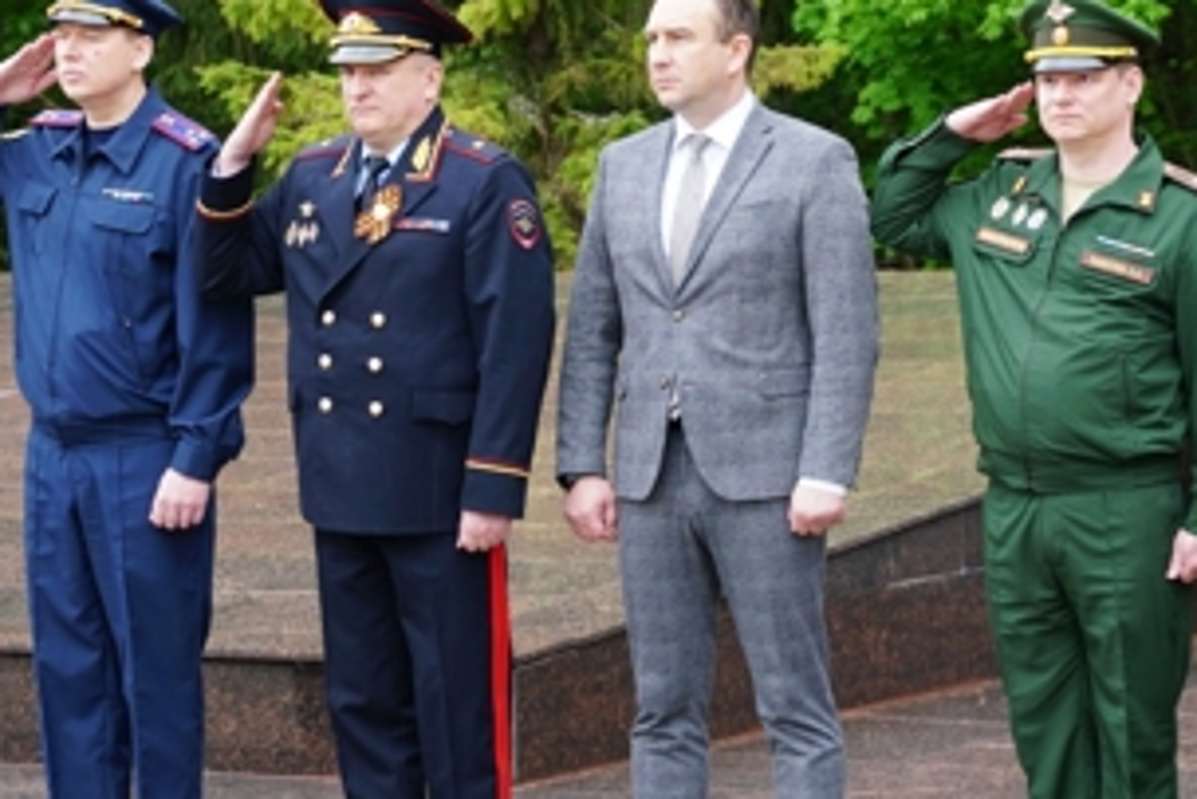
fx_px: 4923
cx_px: 719
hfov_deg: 13.9
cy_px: 401
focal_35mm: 148
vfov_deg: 9.3
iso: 160
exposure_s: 1/80
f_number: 5
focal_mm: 40
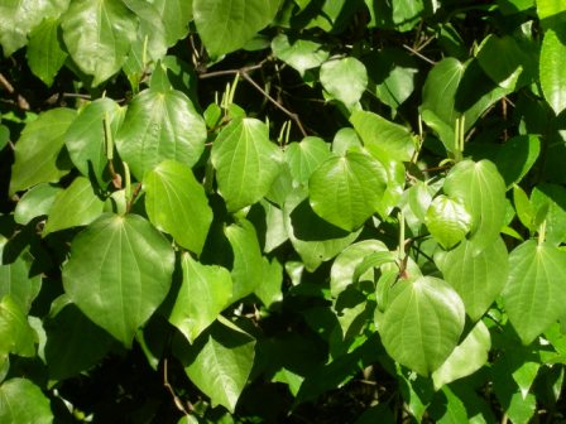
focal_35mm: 110
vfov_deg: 13.5
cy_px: 212
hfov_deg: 17.9
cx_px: 283
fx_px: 1799
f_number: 5.4
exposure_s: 1/155
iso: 64
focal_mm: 23
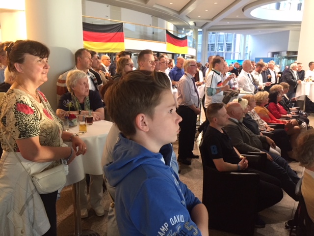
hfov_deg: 61.7
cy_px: 118
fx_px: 263
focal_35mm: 29
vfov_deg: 48.2
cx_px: 157
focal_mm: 4.15
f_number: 2.2
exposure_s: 1/33
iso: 200
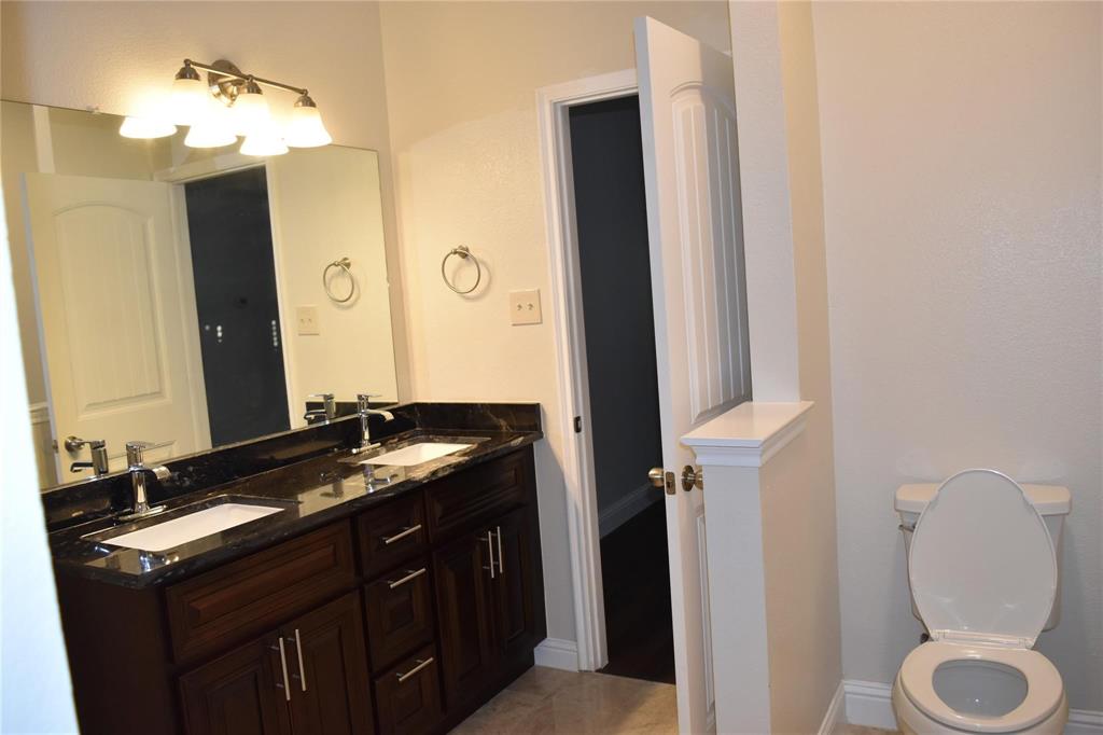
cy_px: 368
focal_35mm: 27
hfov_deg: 67.4
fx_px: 827
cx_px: 552
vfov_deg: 47.9
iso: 800
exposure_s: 1/100
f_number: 5
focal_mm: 18
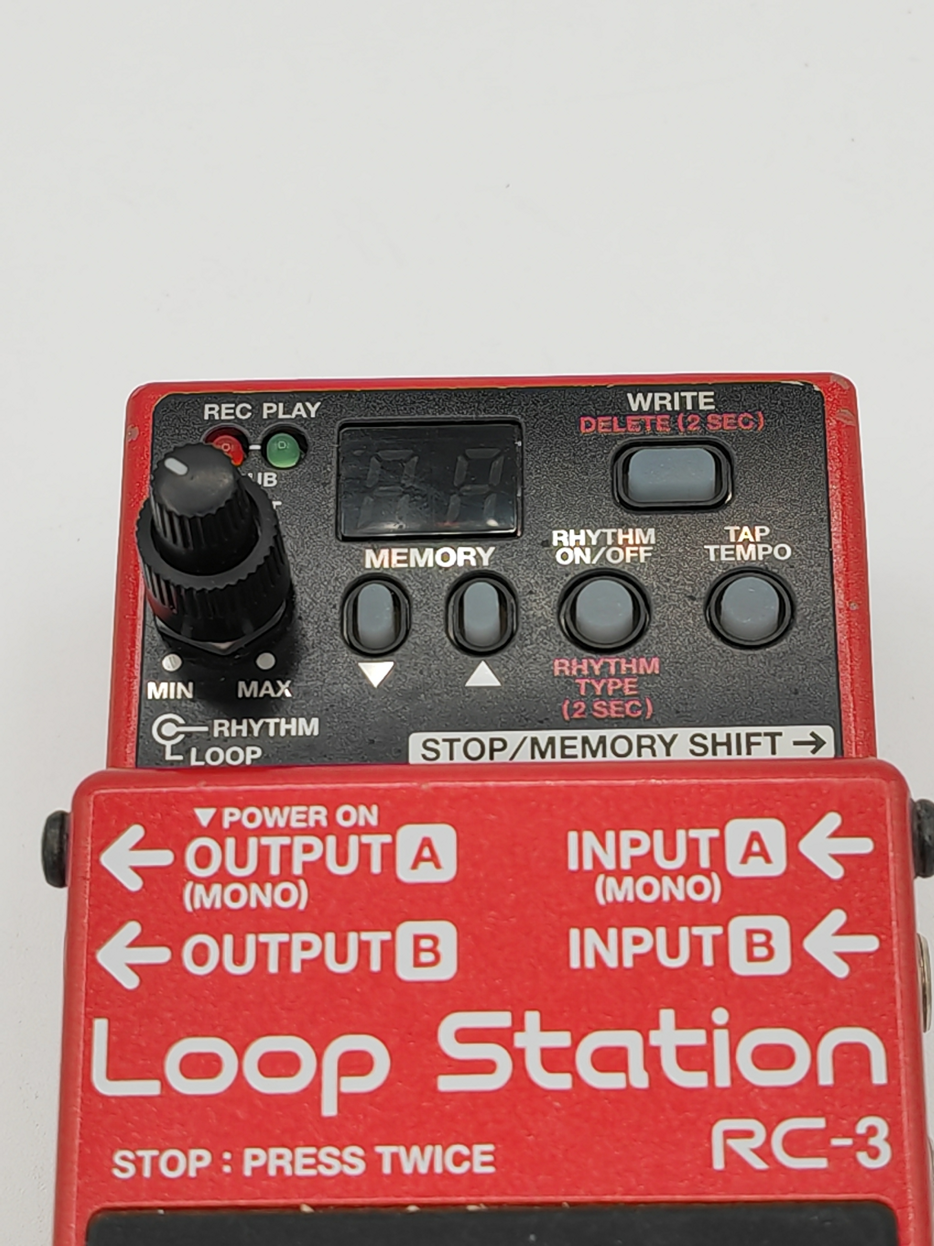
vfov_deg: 22.3
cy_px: 623
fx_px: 3166
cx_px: 467
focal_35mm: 88
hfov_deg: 16.8
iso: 64
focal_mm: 5.53
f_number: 1.8
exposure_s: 1/450
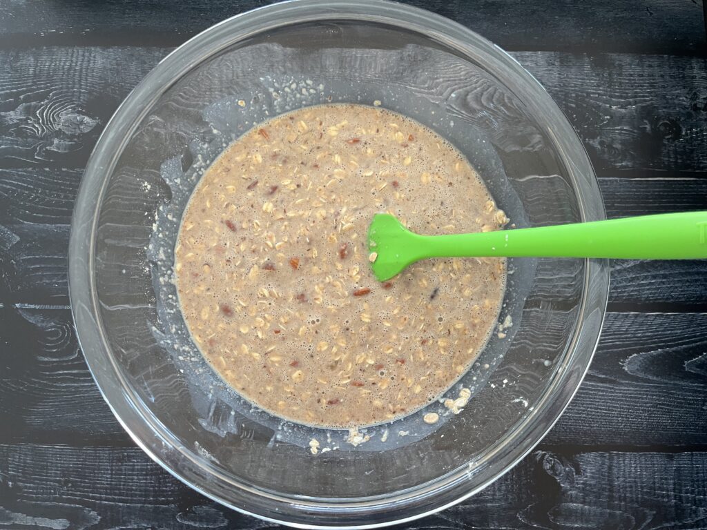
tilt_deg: -82.2
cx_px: 354
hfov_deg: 67.3
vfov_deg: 53.1
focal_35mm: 26
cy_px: 265
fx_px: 531
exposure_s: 1/60
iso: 125
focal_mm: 5.1
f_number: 1.6
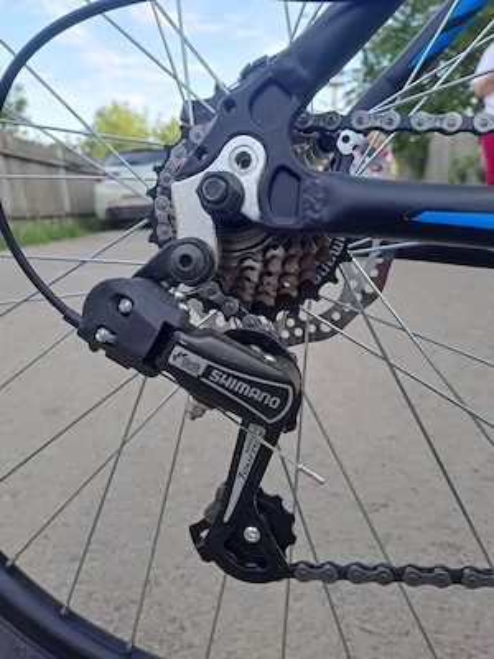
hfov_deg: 54.9
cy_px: 330
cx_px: 247
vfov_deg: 69.4
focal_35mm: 25
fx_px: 476
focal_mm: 4.65
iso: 32
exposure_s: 1/227
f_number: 1.8
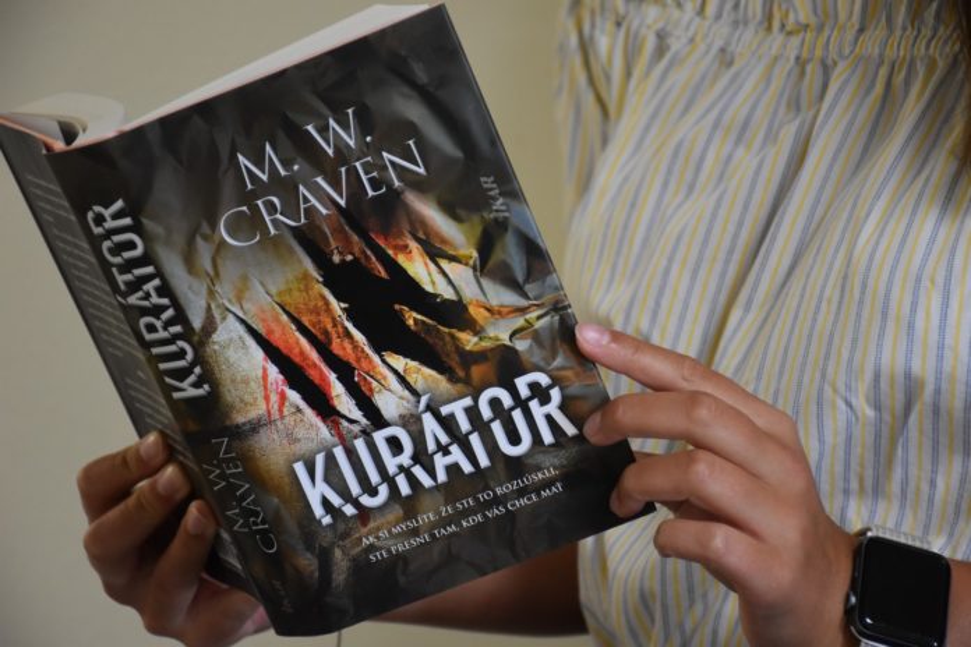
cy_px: 324
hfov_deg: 15.2
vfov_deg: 10.2
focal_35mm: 135
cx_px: 486
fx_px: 3641
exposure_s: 1/60
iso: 1600
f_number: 5.3
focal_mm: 90
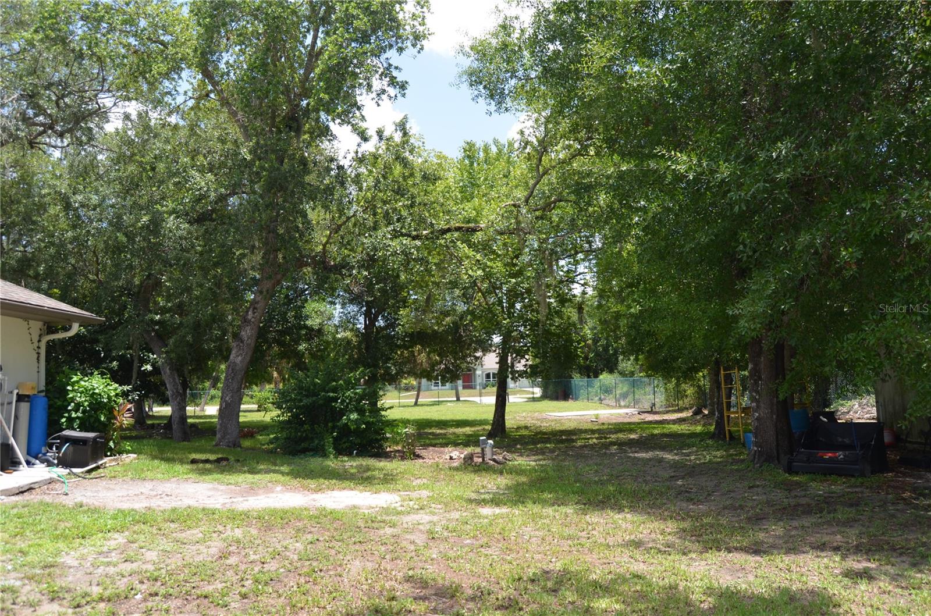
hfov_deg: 67.5
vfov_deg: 47.7
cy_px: 308
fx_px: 697
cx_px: 466
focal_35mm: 27
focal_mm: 18
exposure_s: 1/200
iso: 100
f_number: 6.3
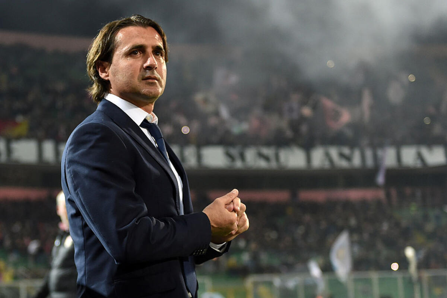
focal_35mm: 56
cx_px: 224
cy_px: 149
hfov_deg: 35.7
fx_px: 695
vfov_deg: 24.2
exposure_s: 1/500
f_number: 2.8
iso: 2000
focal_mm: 56
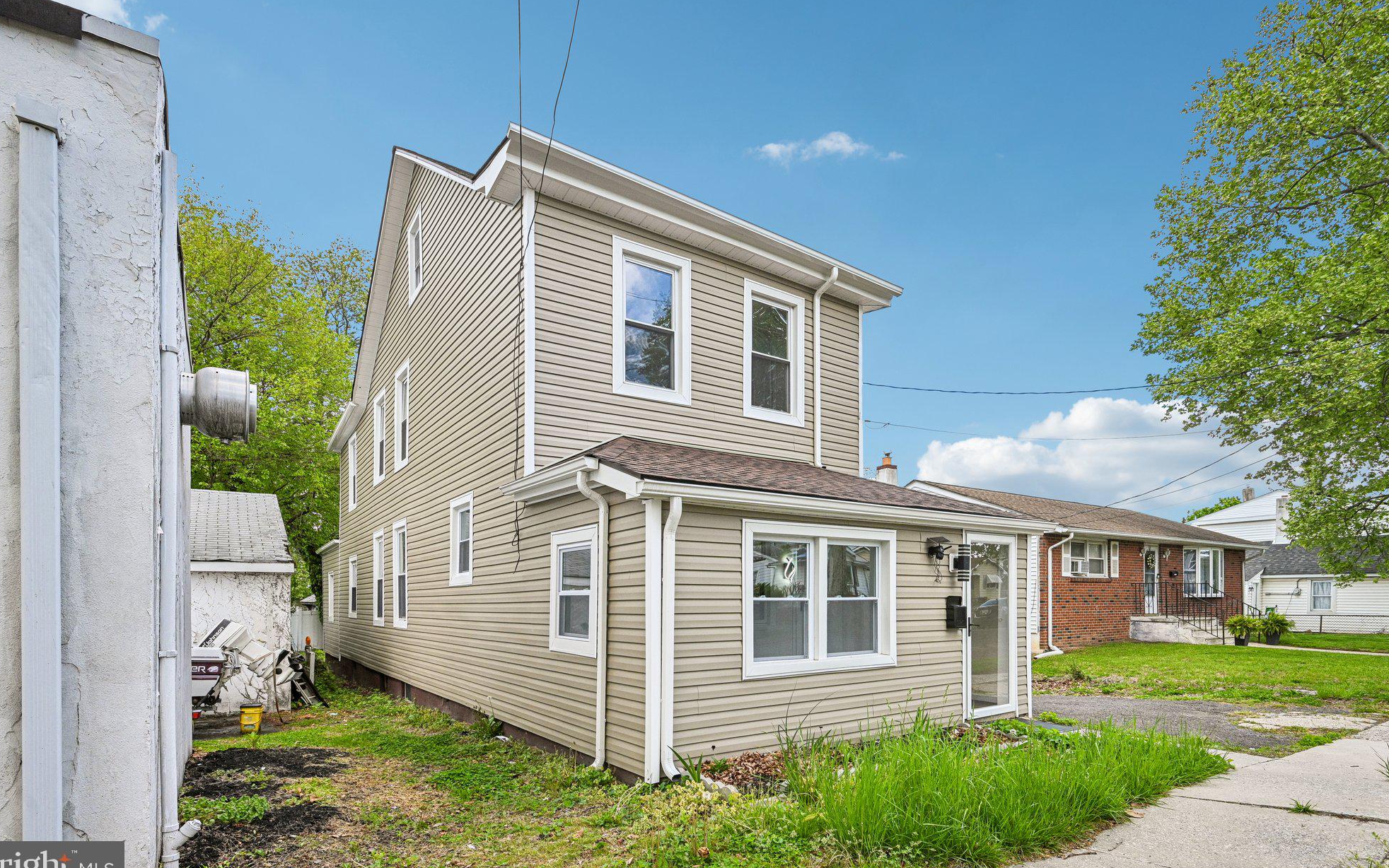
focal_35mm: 17
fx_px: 644
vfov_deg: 68.0
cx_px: 692
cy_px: 410
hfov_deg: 94.4
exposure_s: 1/640
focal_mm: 16
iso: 800
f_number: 8
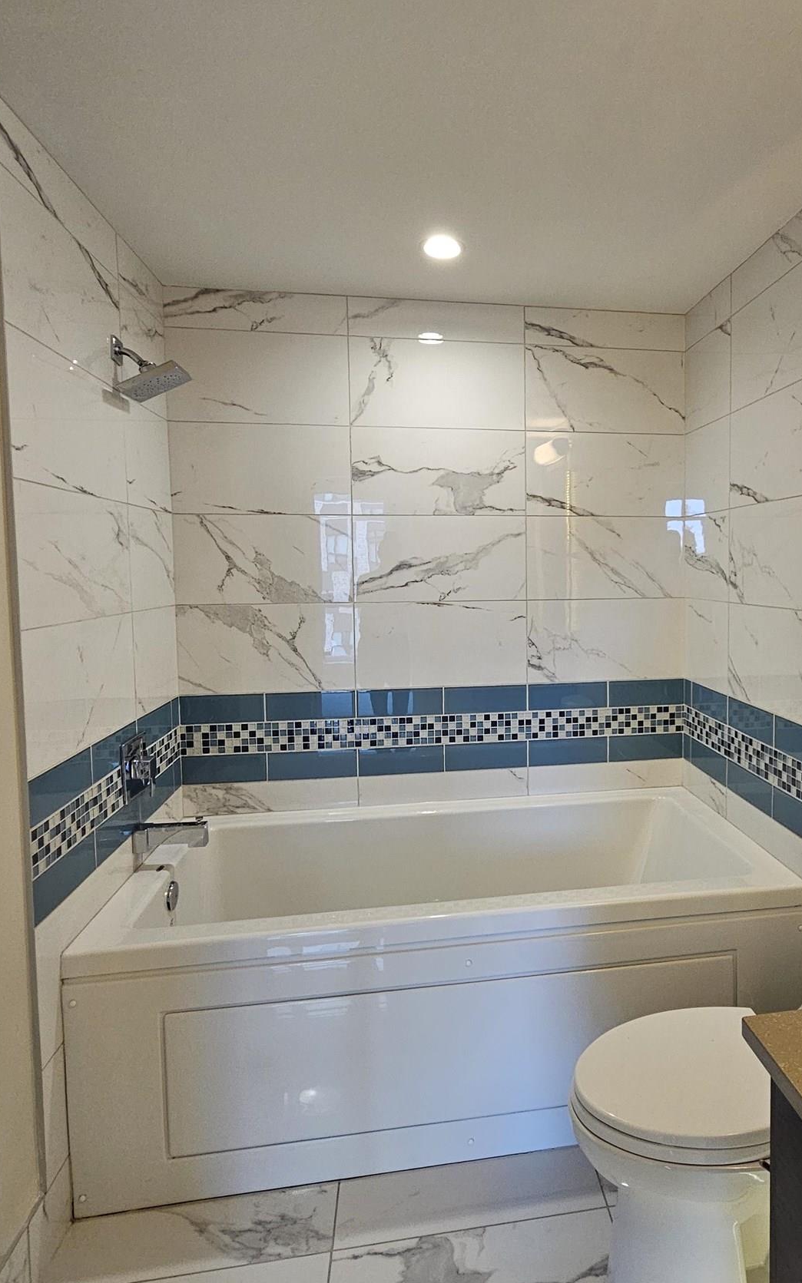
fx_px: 665
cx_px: 531
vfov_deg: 87.9
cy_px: 613
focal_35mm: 19
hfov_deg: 60.8
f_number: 2.2
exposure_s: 1/60
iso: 320
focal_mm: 2.2
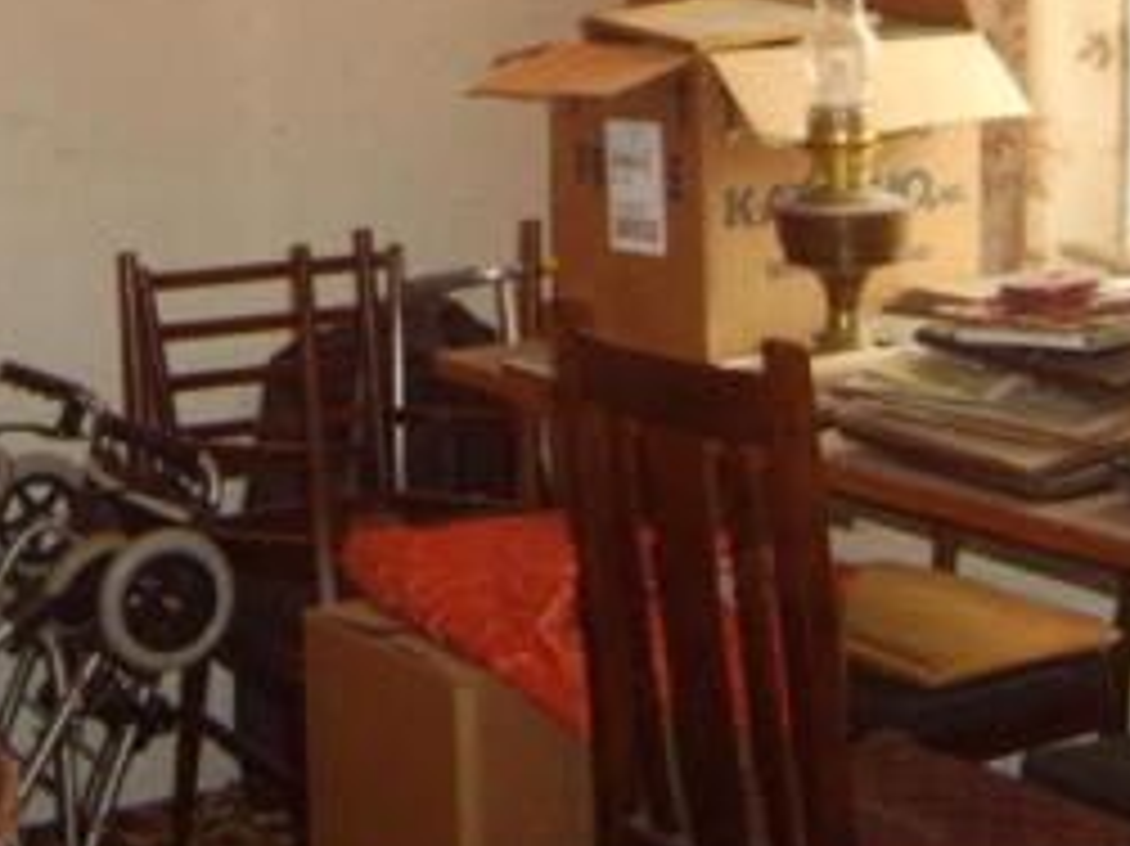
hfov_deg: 26.4
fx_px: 2349
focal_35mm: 72
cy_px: -56
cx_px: 178
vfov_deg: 19.6
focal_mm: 8.13
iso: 141
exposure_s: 1/30
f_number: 2.7
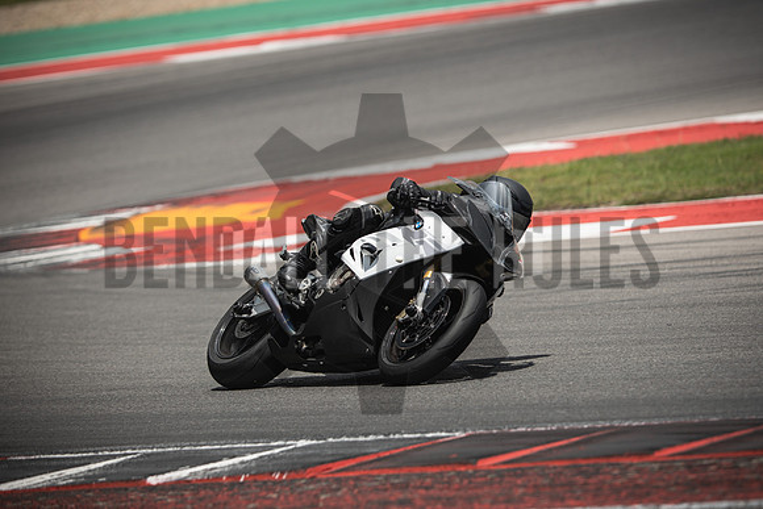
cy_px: 254
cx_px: 382
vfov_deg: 4.6
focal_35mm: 300
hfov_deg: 6.9
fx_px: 6360
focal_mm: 200
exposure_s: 1/2000
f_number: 2.8
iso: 125
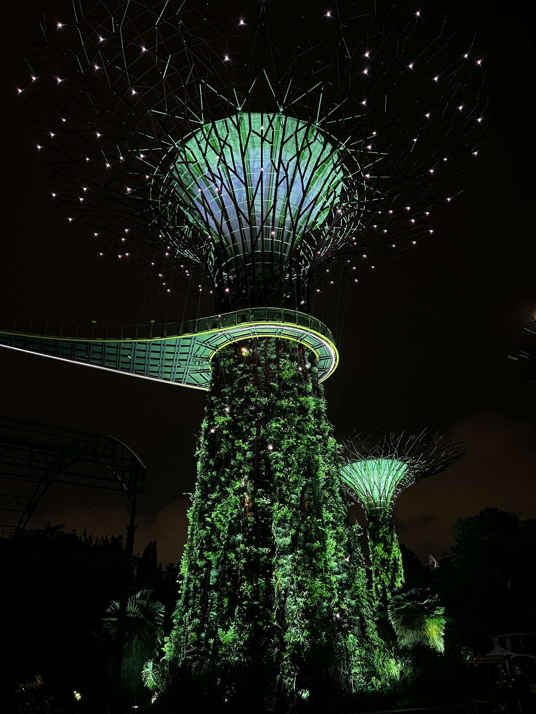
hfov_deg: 53.1
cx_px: 268
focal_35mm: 26
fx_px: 537
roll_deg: +2.1
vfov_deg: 67.3
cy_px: 357
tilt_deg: +30.8
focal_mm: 5.7
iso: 640
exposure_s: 1/30
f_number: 1.5
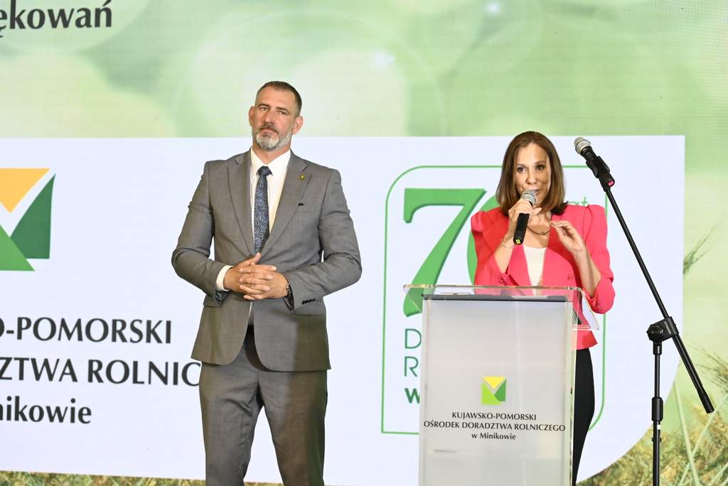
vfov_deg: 14.3
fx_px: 1942
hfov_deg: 21.2
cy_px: 243
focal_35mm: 96
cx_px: 364
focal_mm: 96
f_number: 6.3
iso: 2500
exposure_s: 1/100
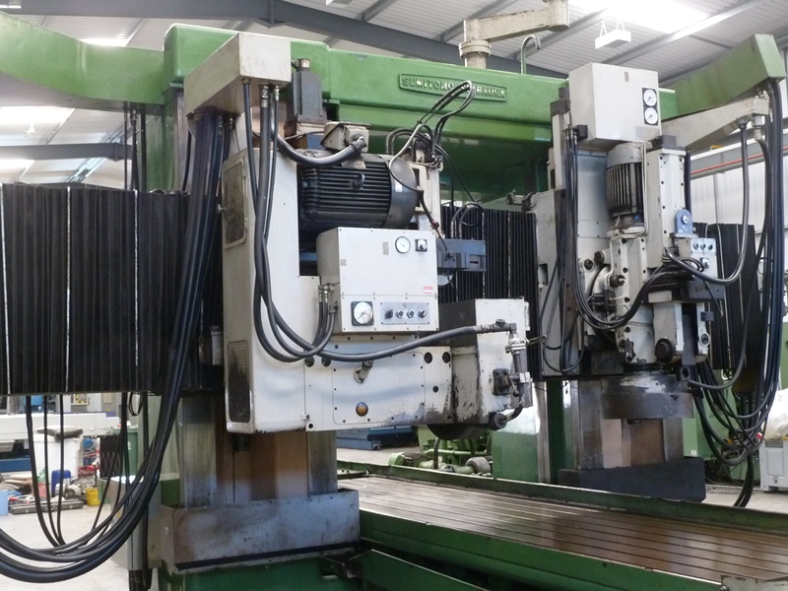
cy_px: 296
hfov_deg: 42.9
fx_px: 1002
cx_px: 394
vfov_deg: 32.9
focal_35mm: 44
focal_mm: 7.3
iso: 400
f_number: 3.7
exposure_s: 1/15
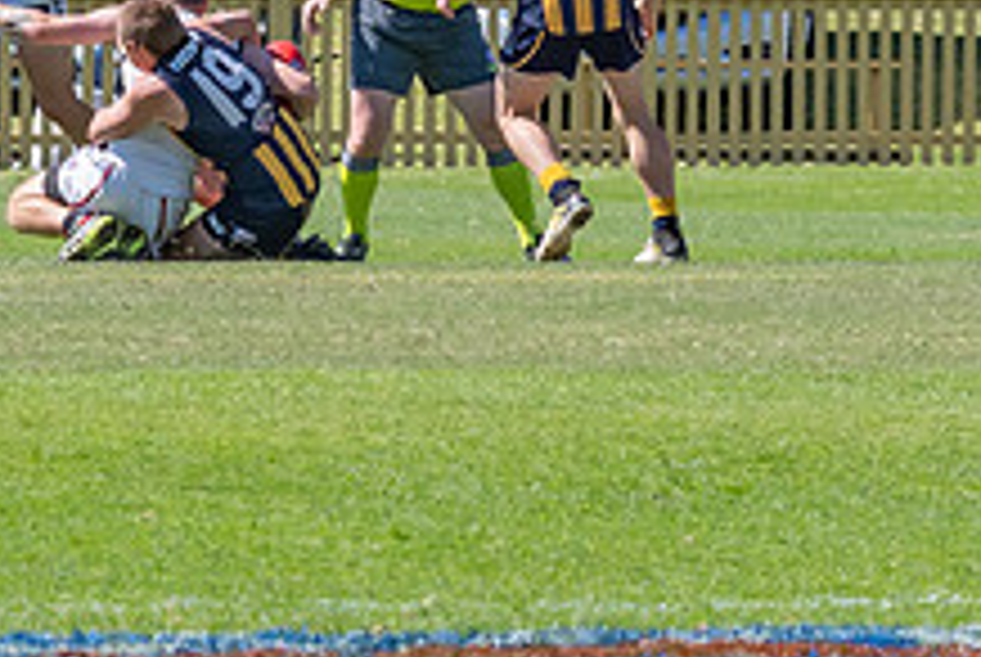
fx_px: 25485
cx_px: 112
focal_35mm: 934
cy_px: 47
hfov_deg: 2.2
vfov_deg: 1.5
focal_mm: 190
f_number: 13
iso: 800
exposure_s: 1/1000
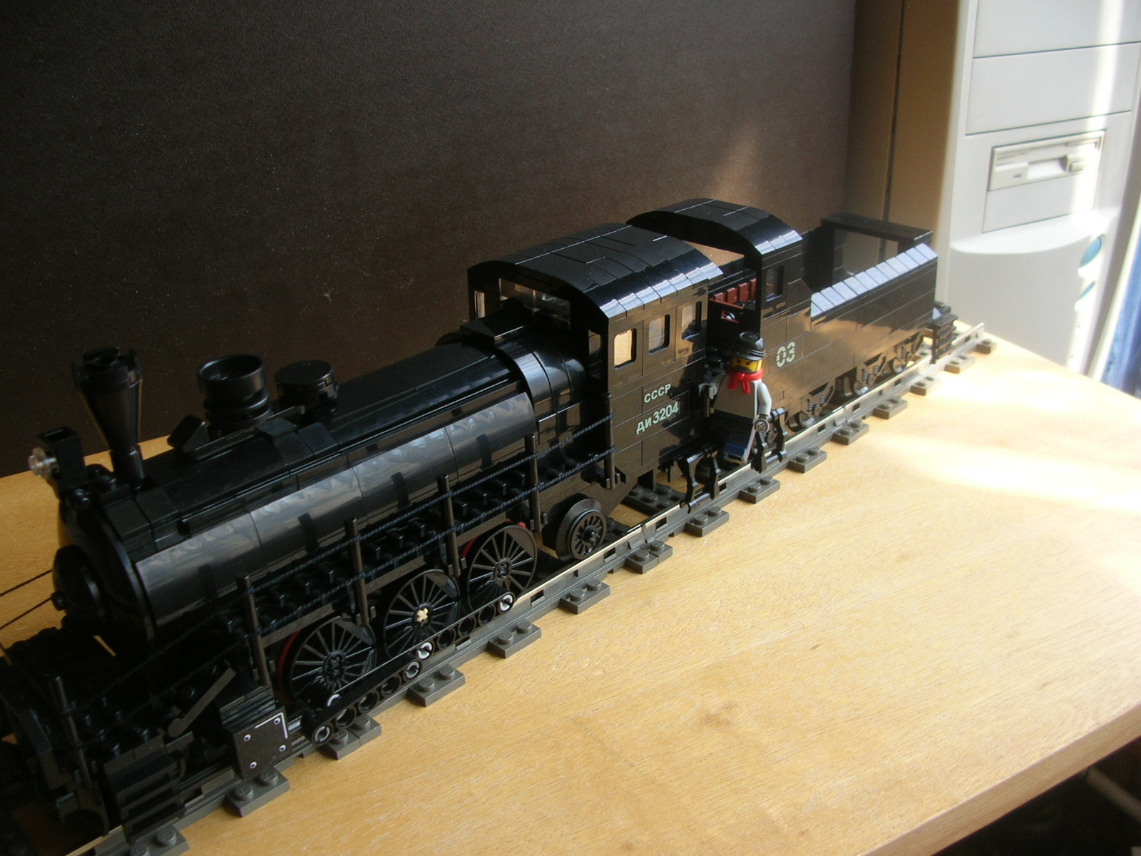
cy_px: 428
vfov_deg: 40.7
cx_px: 570
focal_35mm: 35
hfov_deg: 52.6
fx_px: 1154
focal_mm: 5.8
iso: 50
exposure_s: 1/51.3
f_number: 2.8
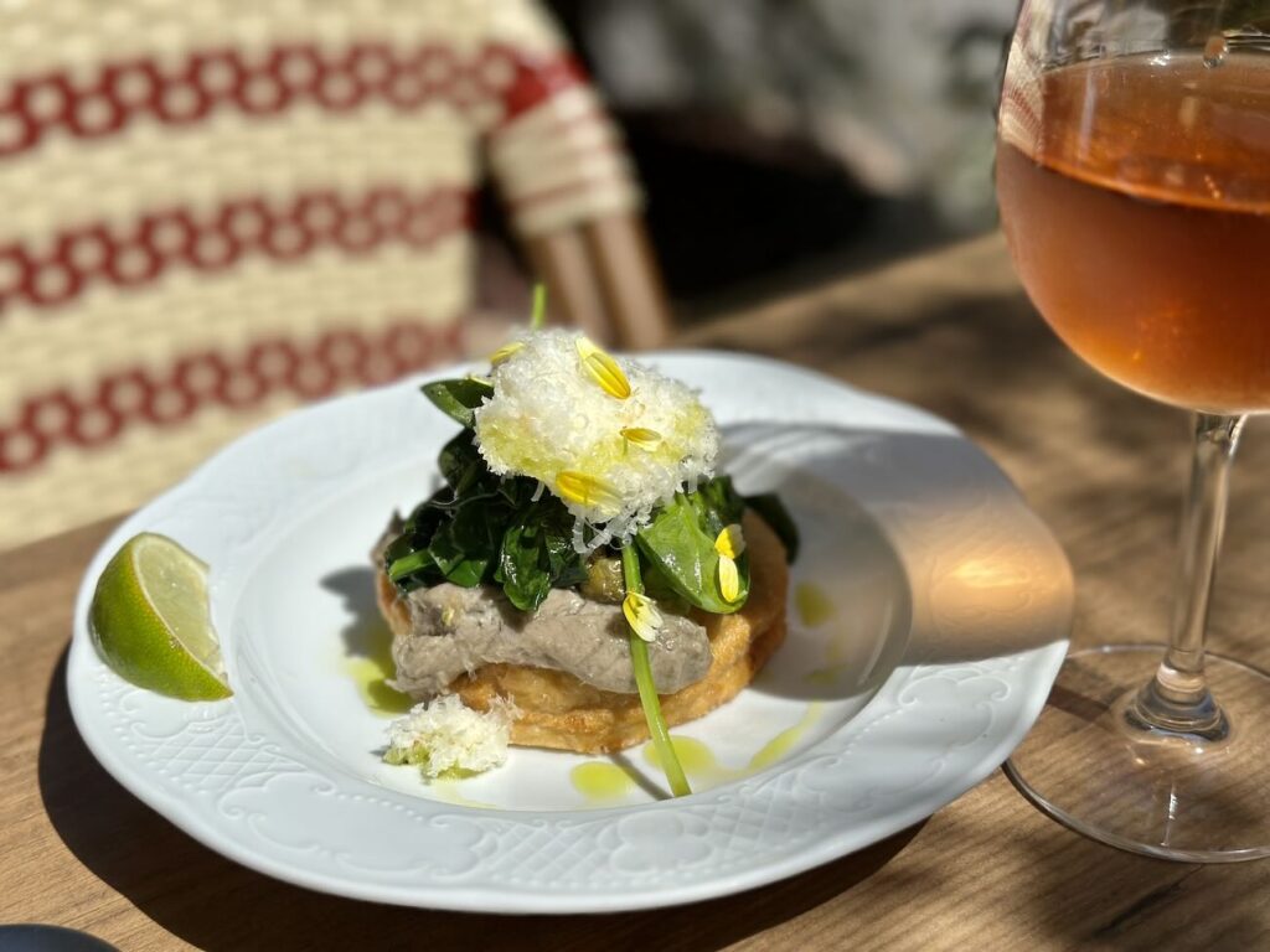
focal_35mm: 48
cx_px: 635
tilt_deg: -29.1
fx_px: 1761
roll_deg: +0.9
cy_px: 476
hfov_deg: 39.7
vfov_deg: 30.3
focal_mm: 6.86
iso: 100
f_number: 1.78
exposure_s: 1/12048
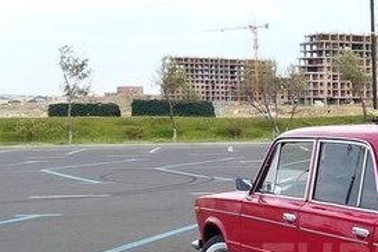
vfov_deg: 17.0
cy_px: 264
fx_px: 819
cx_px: 404
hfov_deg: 24.4
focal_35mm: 78
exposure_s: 1/212
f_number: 2.2
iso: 40
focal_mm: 3.3
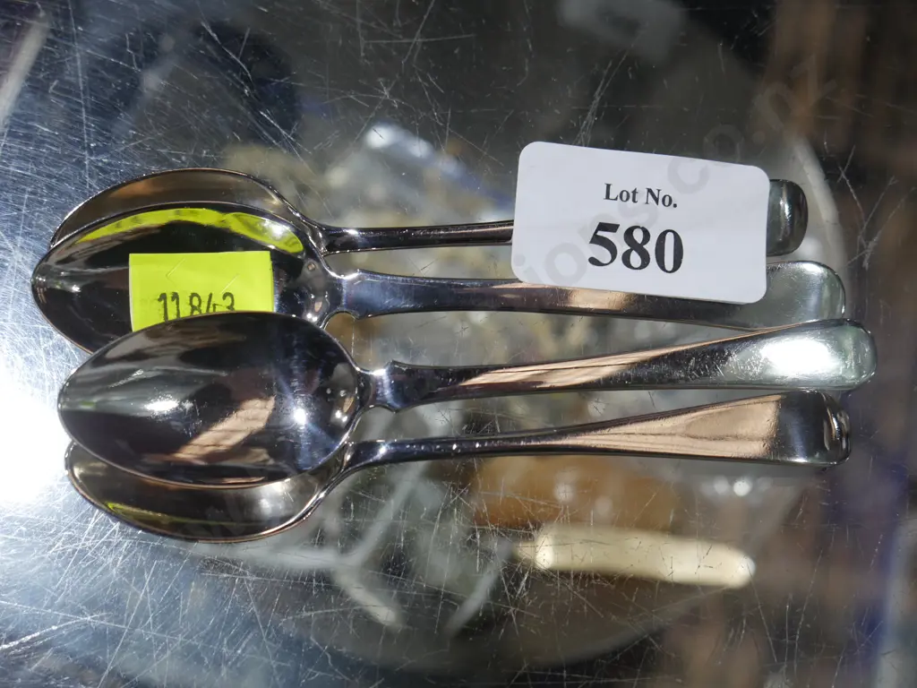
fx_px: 1430
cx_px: 458
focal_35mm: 54
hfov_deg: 35.5
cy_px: 344
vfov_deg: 27.0
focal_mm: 27
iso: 320
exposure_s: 1/60
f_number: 5.6
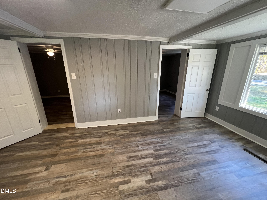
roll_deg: -0.6
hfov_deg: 106.2
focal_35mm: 13
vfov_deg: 89.9
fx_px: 100
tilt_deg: -13.9
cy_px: 100
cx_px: 134
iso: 250
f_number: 1.8
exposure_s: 1/120
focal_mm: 1.57
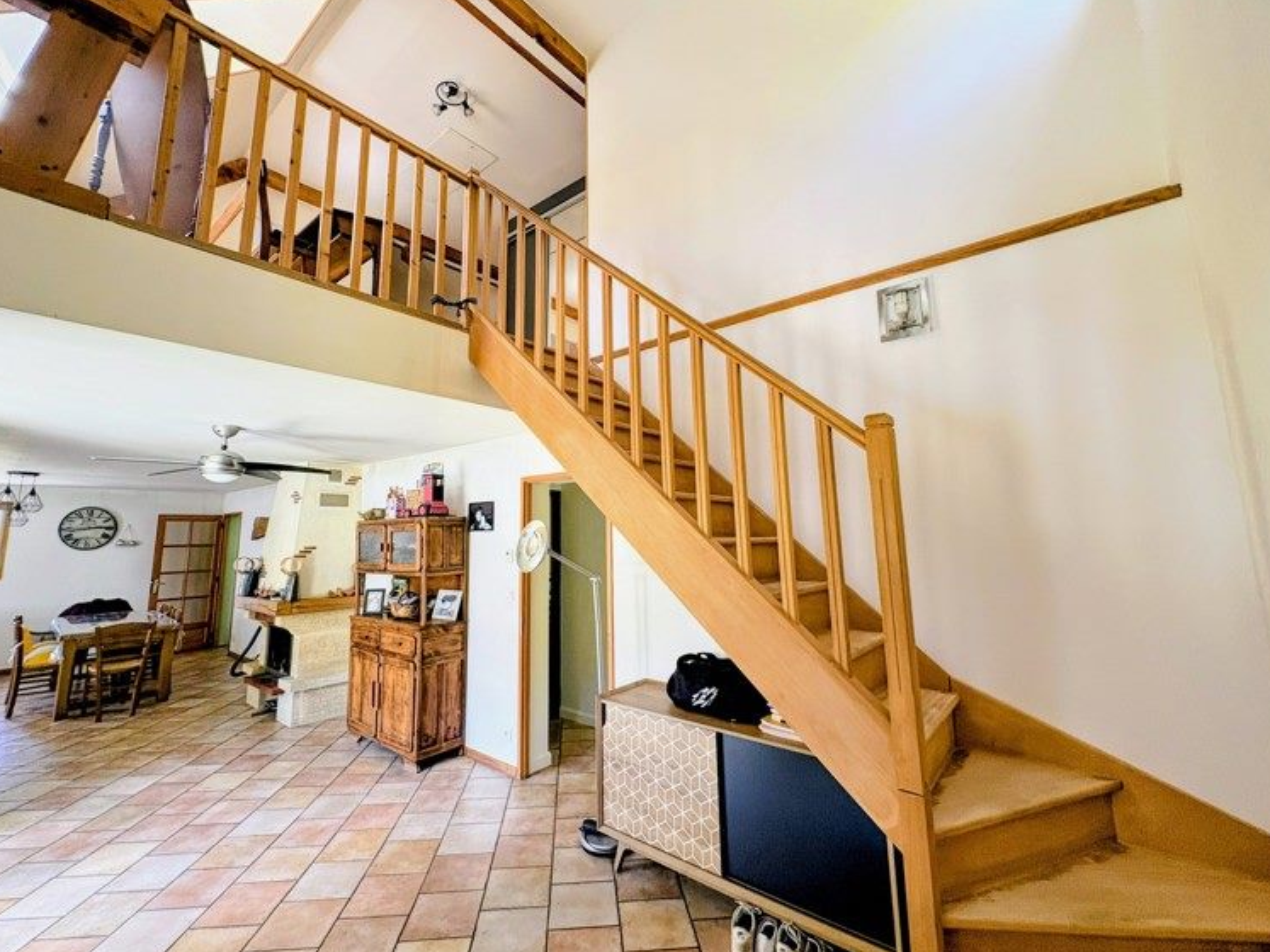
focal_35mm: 15
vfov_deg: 81.6
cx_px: 615
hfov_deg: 98.2
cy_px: 447
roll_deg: +1.4
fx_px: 550
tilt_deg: +9.6
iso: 200
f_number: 2.2
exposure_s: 1/99
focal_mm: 2.22
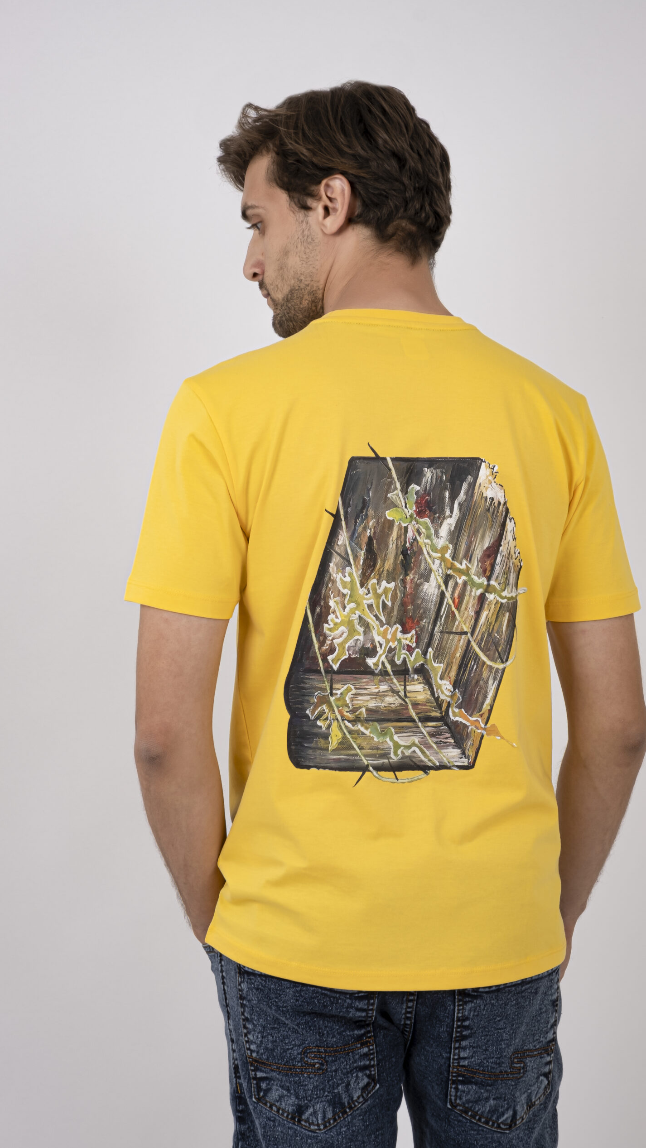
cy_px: 578
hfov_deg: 16.5
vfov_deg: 29.0
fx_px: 2223
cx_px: 376
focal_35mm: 73
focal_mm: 46.3
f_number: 13
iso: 80
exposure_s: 1/125
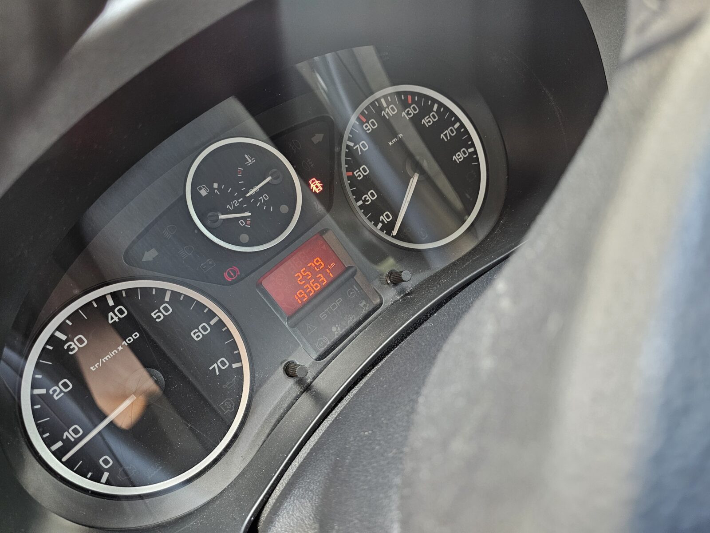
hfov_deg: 73.9
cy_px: 266
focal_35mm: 23
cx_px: 355
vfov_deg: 58.9
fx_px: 472
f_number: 1.7
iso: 320
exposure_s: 1/100
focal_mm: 6.3
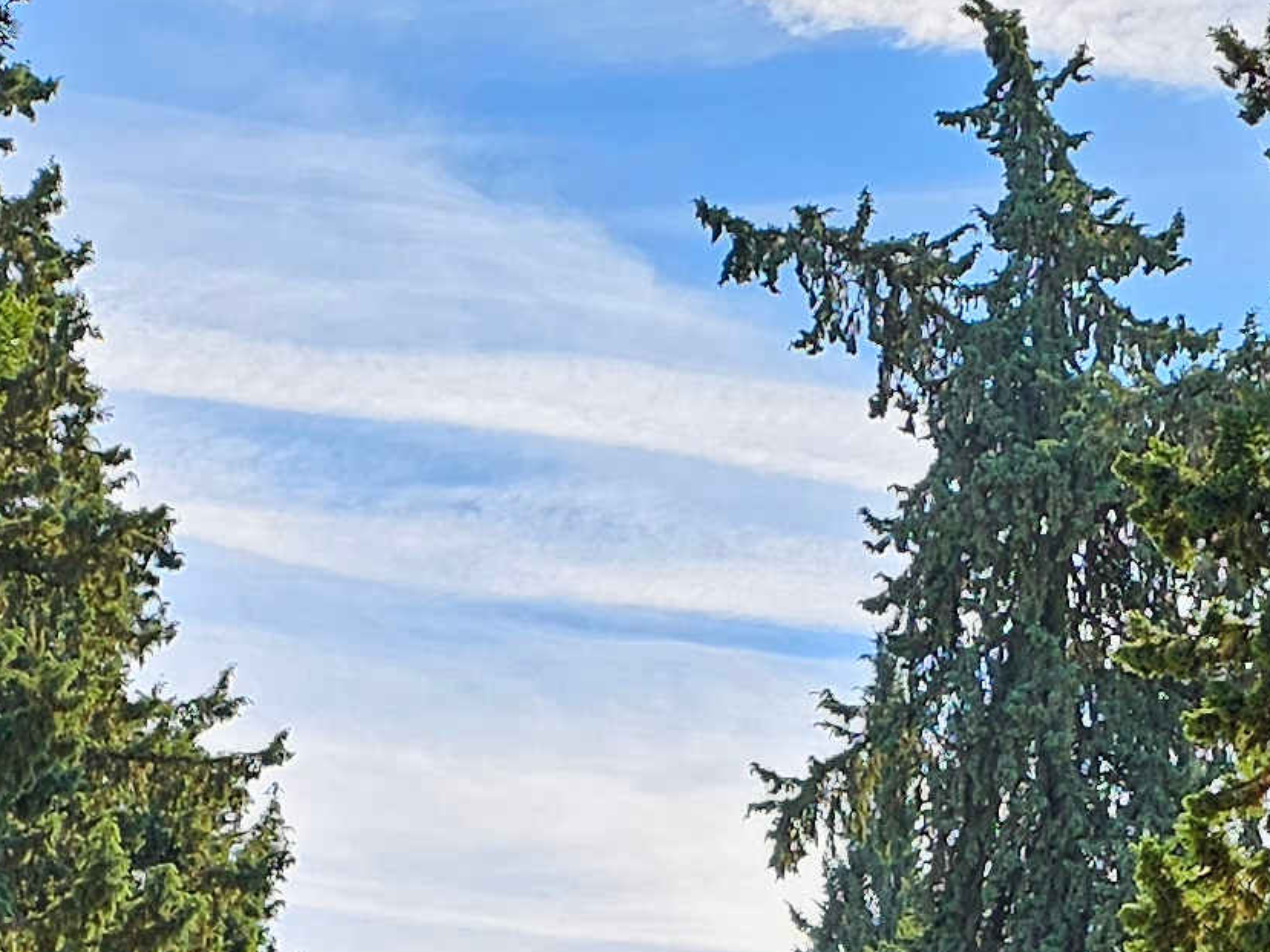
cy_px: 1606
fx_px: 4073
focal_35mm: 111
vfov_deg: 12.4
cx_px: 458
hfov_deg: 17.7
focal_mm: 6.3
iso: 10
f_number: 1.7
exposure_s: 1/336
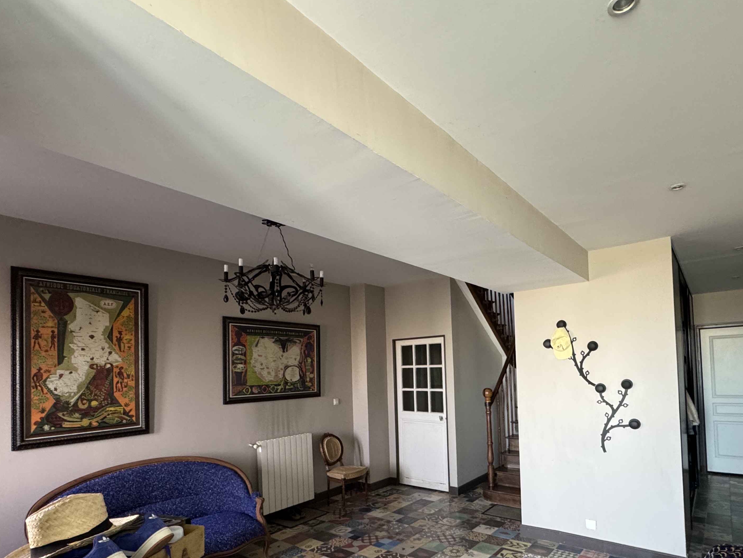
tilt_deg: +2.2
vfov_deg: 64.8
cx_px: 393
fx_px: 429
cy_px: 357
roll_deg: +1.9
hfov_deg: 81.7
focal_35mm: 20
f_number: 2.2
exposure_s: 1/50
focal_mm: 2.22
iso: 400
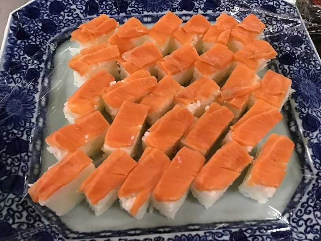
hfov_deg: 58.4
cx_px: 160
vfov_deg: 45.4
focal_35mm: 31
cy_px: 120
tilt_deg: -60.7
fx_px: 287
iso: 160
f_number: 2.4
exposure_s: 1/30
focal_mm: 3.3
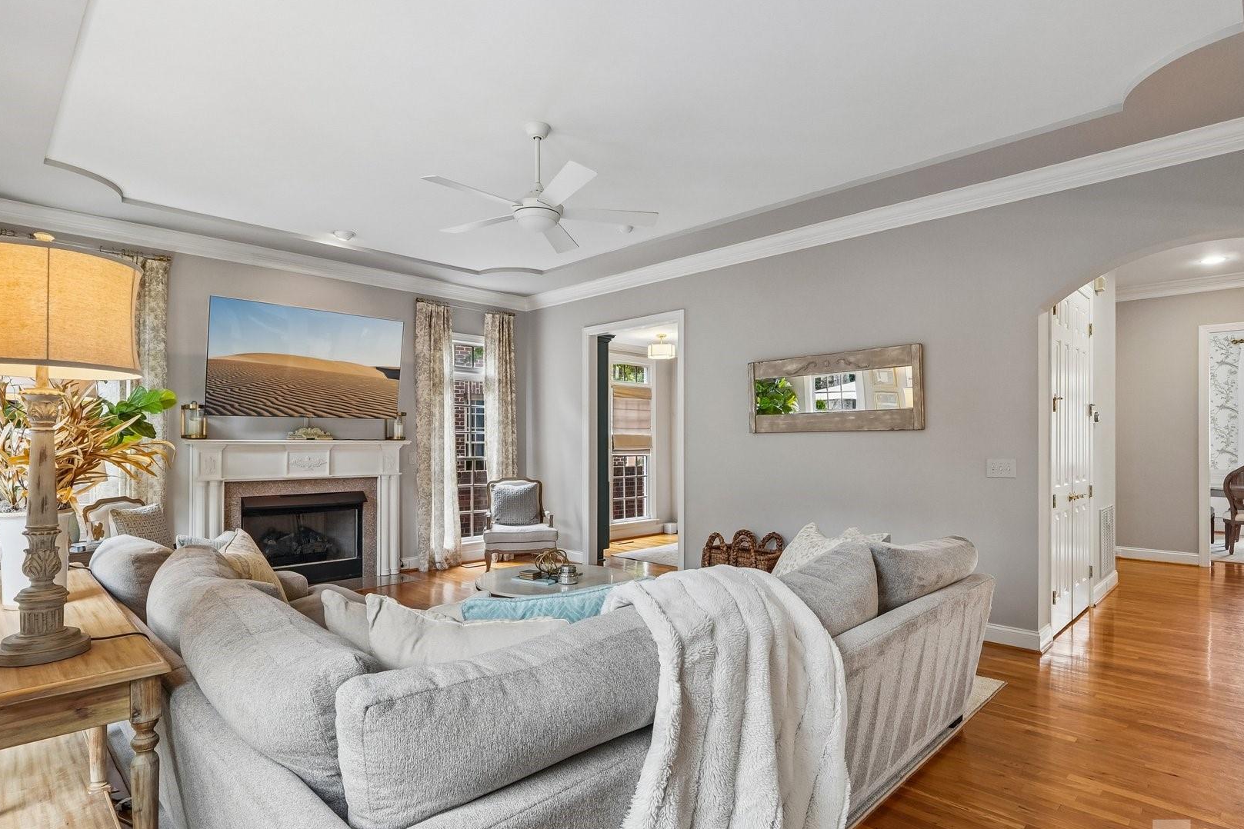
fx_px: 657
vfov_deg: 64.5
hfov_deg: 86.9
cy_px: 446
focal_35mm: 19
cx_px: 610
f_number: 8
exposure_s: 1/8
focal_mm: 10
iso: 400
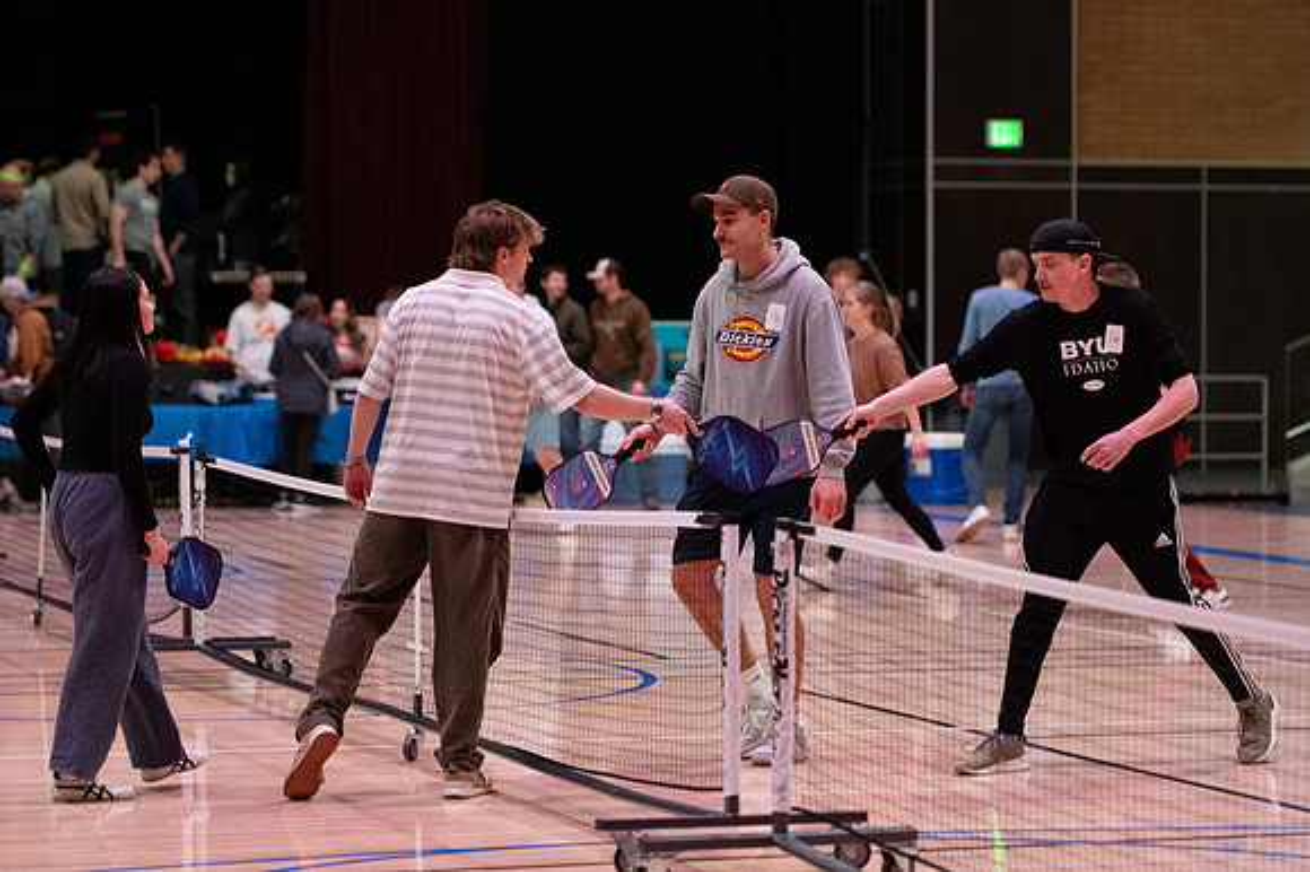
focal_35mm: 129
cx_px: 718
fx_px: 4698
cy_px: 369
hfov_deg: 15.9
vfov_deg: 10.6
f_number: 2.8
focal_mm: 112
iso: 10000
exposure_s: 1/1000
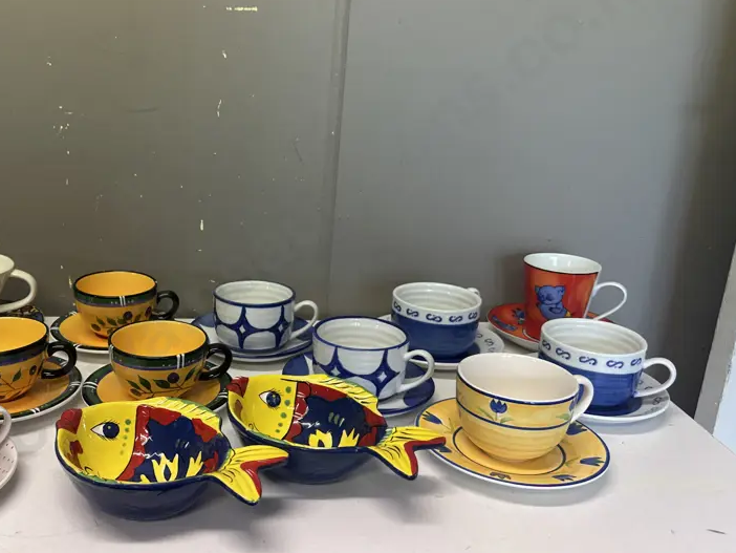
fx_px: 744
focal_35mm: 35
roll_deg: -1.7
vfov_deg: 40.7
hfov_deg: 51.3
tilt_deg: -17.1
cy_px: 282
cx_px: 229
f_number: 1.78
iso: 100
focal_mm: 6.86
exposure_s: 1/100
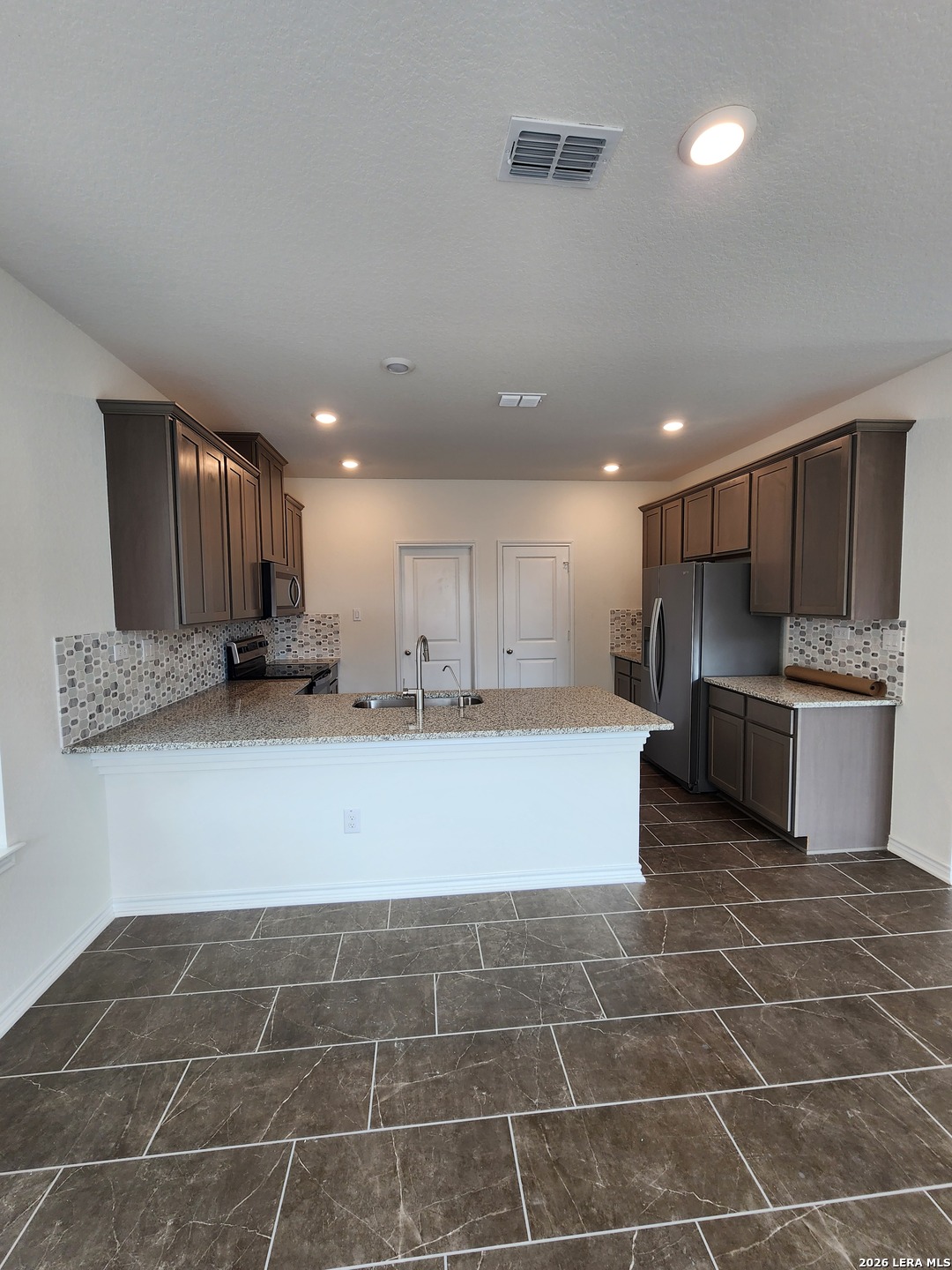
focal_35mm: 13
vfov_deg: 106.2
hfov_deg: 89.9
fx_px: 477
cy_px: 635
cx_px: 476
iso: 64
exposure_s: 1/60
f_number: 2.2
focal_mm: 2.2
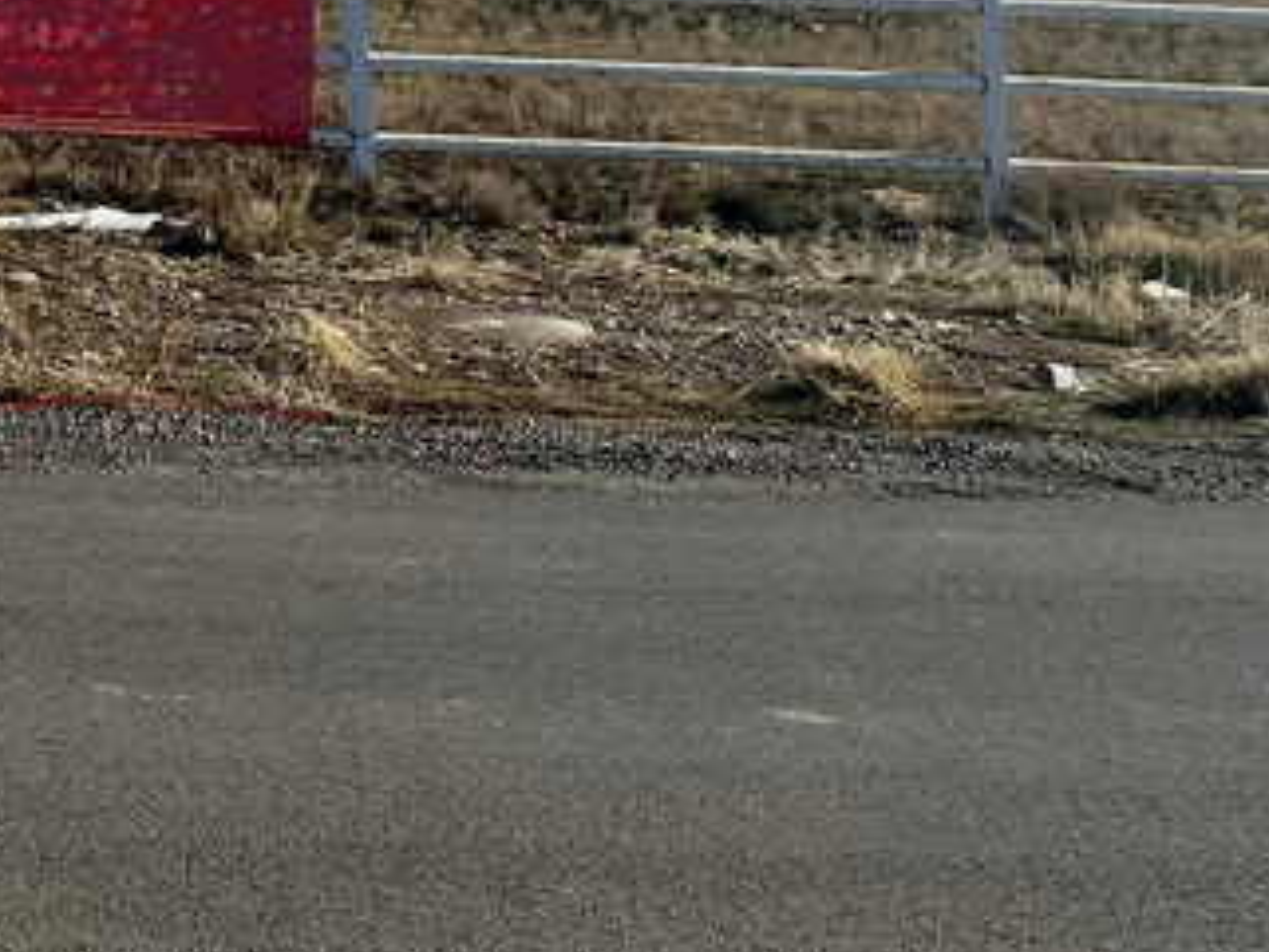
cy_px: -442
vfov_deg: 16.4
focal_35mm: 83
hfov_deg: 21.5
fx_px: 3044
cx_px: -344
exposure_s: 1/5051
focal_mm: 4.2
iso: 32
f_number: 1.6
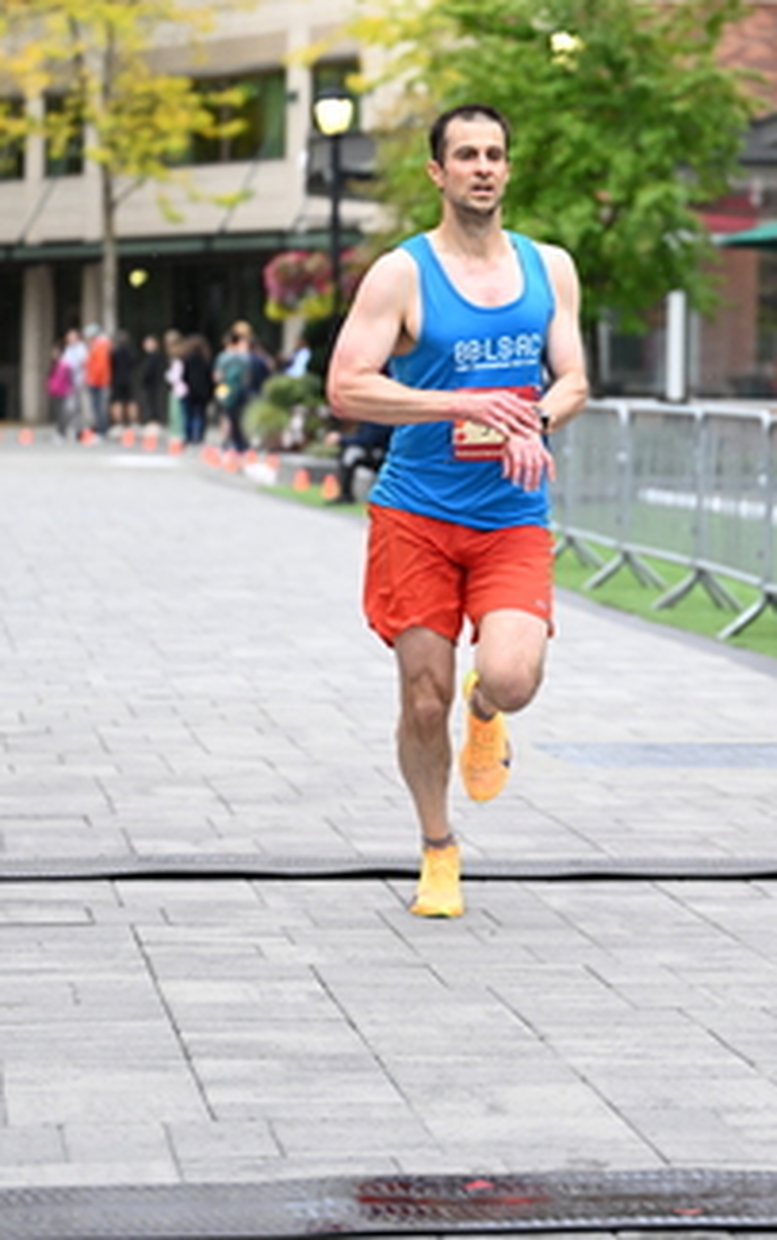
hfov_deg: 10.2
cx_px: 637
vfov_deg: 16.3
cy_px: 436
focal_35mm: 128
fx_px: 4329
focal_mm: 74
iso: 1600
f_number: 2.8
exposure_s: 1/1600
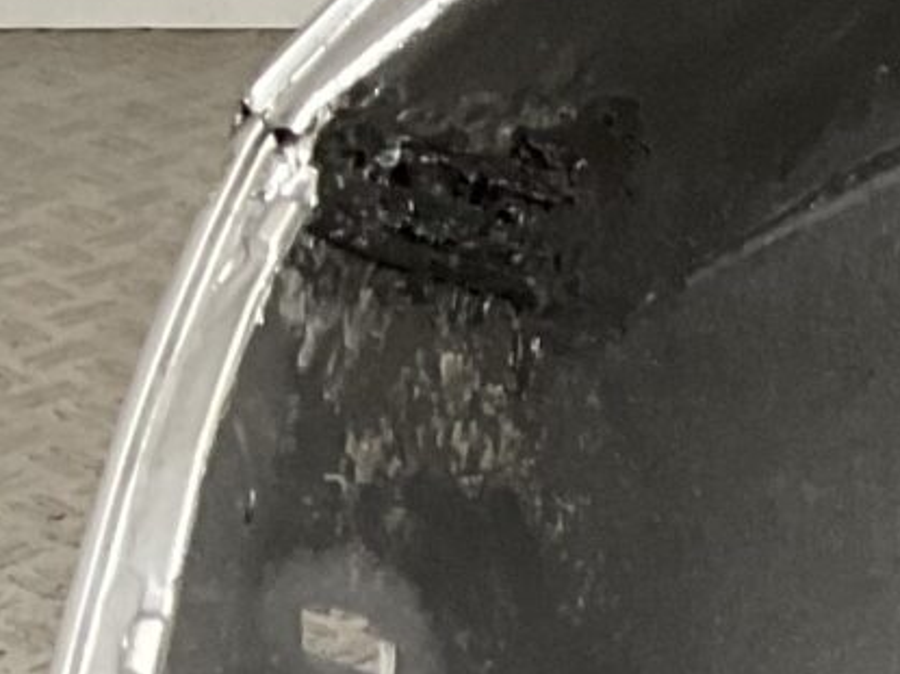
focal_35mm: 179
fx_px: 4653
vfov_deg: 8.2
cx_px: 2496
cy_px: 834
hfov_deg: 9.3
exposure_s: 1/60
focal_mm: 3
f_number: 1.8
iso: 50
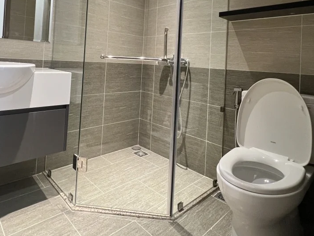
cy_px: 55
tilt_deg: +1.2
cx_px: 129
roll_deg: -3.1
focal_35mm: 22
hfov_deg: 75.7
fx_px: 200
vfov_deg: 57.6
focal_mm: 1.57
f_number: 1.8
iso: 320
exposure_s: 1/50
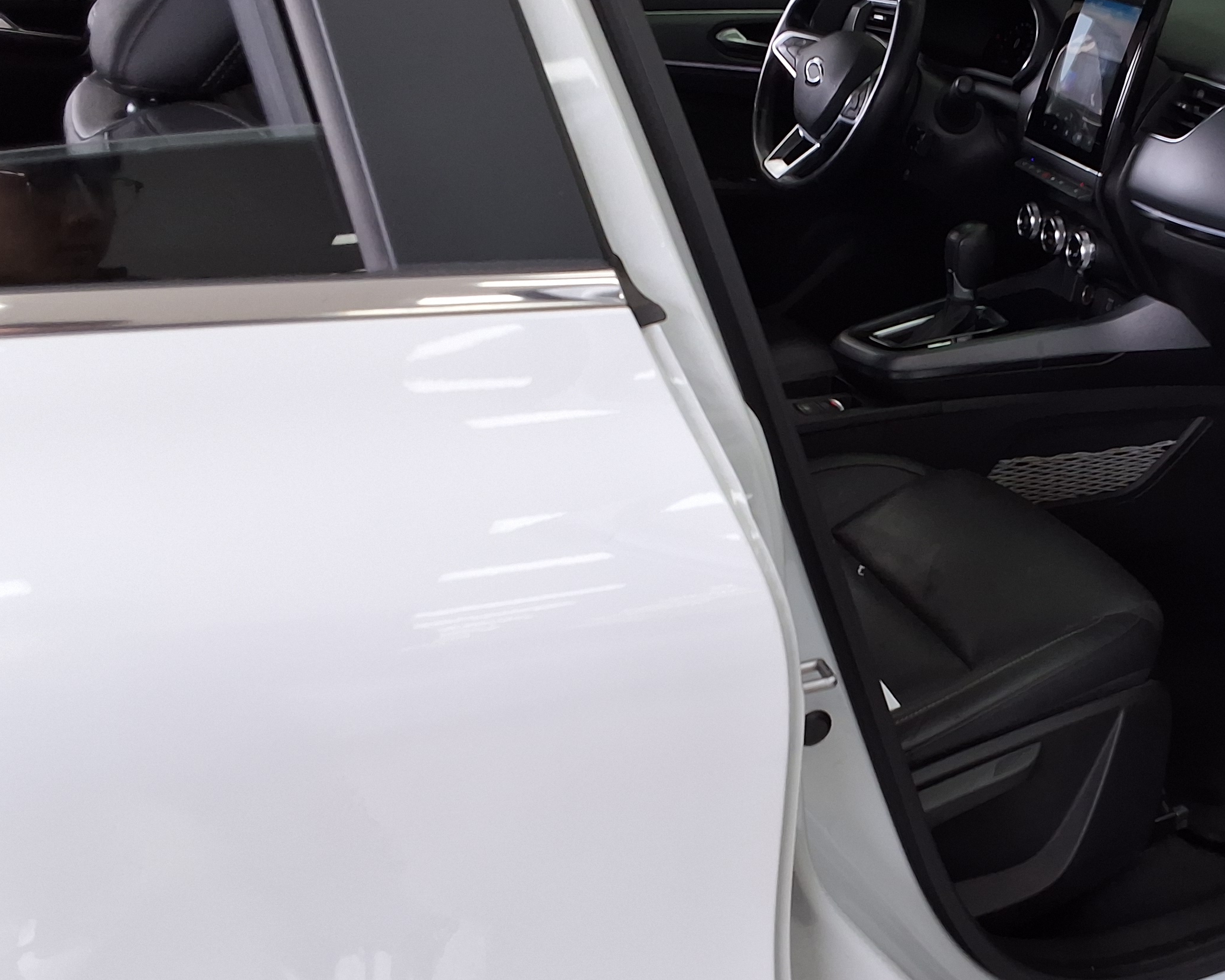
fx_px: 1559
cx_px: 950
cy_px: 429
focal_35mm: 43
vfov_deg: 34.9
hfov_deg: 41.4
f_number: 1.9
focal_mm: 2.91
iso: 50
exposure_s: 1/120
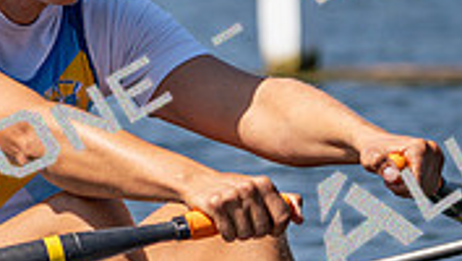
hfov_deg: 3.1
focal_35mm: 685
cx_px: 94
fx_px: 8400
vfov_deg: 1.8
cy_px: 48
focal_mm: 200
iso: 200
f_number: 5.6
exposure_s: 1/2000
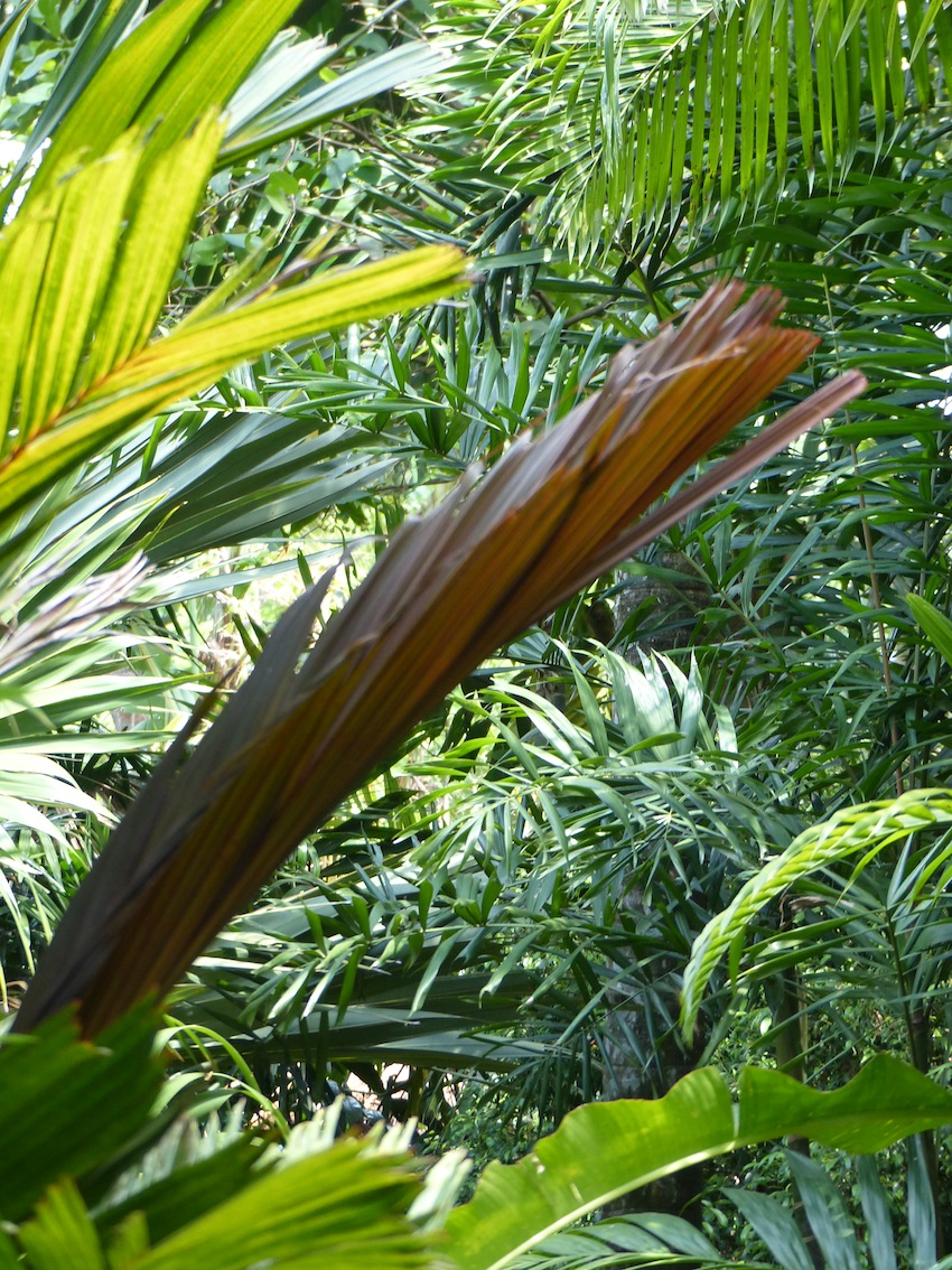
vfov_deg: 12.6
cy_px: 635
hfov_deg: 9.4
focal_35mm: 157
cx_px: 476
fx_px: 5759
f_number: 2.8
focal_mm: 28.3
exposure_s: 1/200
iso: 200
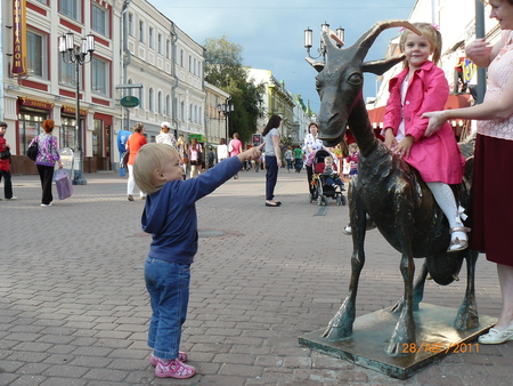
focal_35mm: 36
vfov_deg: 39.7
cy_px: 193
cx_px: 256
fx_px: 534
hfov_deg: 51.3
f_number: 4
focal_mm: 6
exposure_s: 1/200
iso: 100
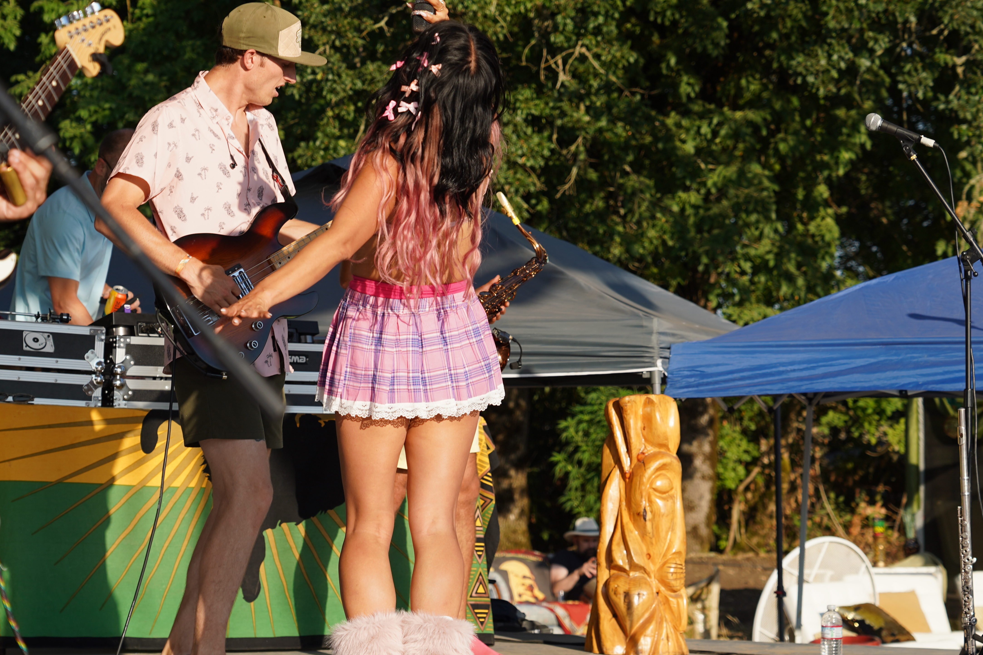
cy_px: 240
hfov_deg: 17.8
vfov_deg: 11.9
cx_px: 470
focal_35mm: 115
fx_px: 3140
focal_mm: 83
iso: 100
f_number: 5.6
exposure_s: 1/320
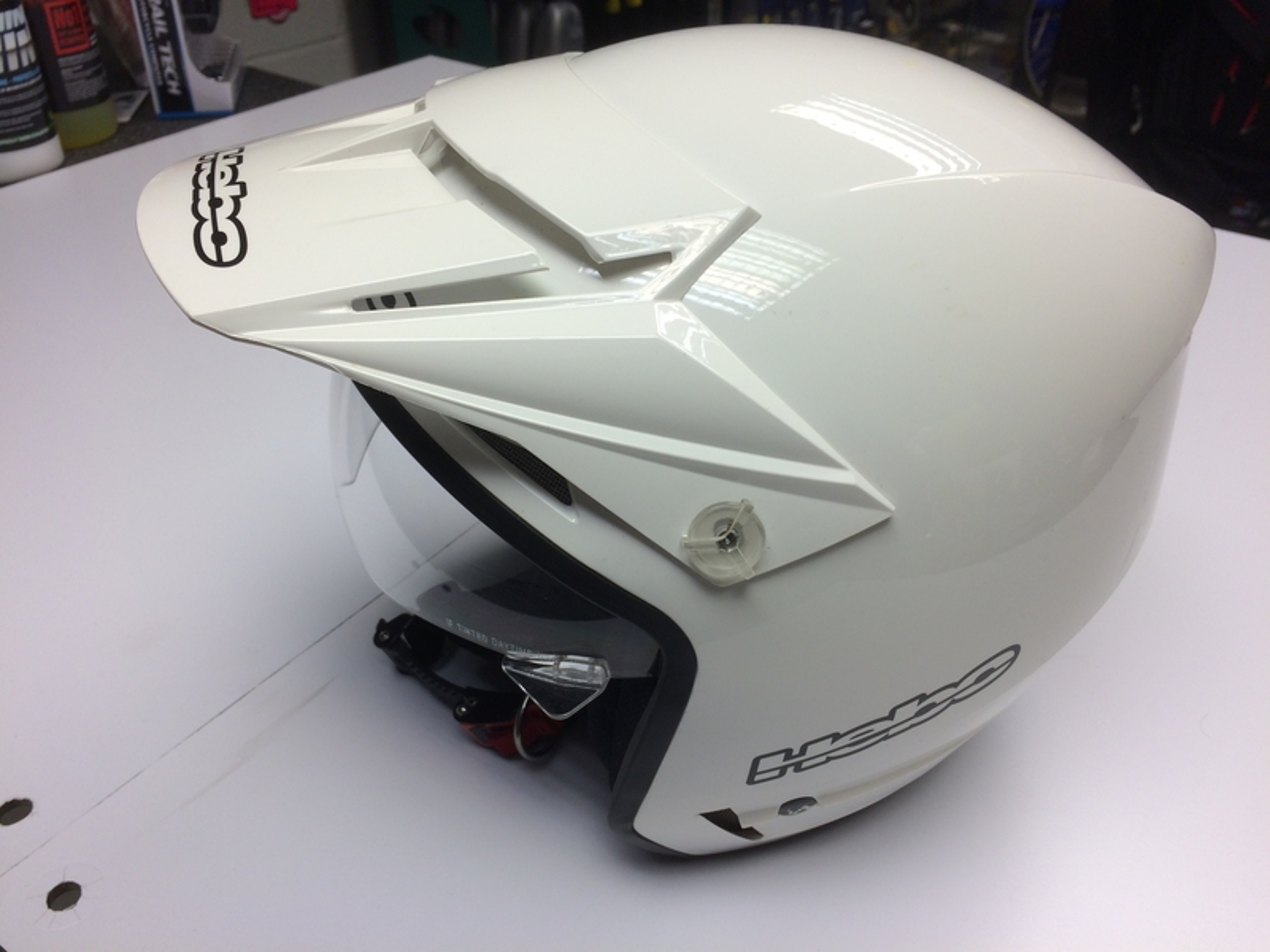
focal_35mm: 29
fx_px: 1064
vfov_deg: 48.2
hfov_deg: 61.7
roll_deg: +0.5
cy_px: 476
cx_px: 635
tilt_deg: -36.1
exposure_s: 1/100
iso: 40
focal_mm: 4.15
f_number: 2.2
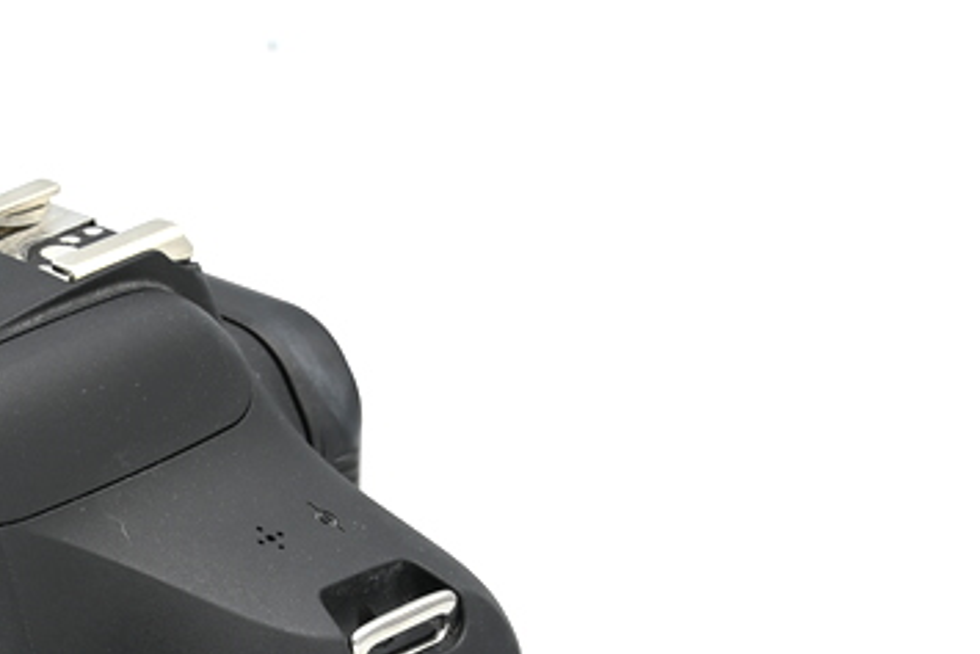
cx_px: -213
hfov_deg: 9.6
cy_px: 752
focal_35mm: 211
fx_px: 5746
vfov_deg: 6.5
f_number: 14
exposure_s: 1/13
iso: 100
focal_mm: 75
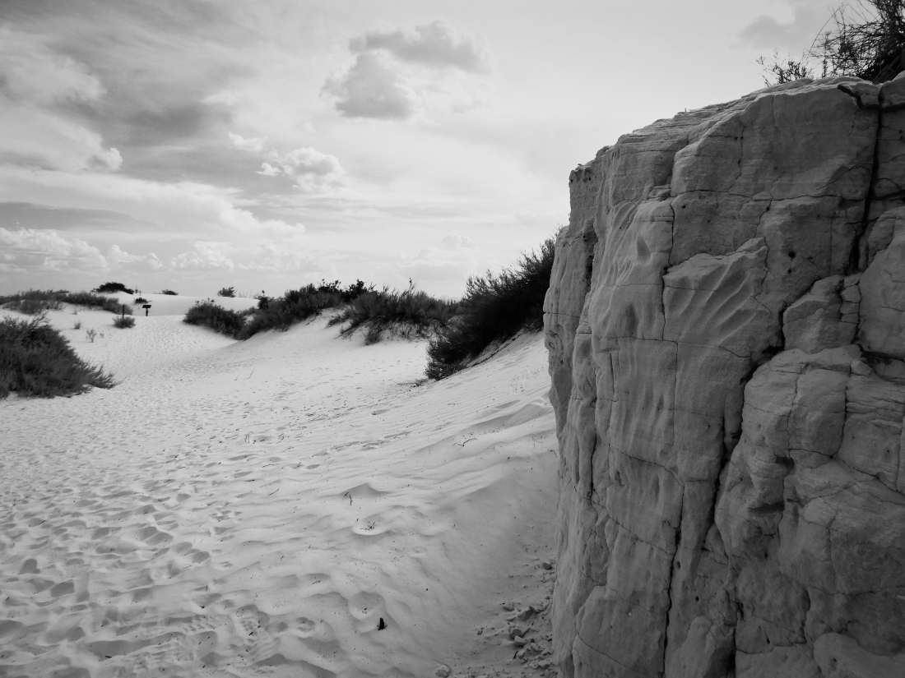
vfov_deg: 56.8
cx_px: 452
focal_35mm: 24
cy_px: 339
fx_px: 627
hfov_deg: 71.6
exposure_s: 1/2000
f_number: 3.8
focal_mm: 4.3
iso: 100
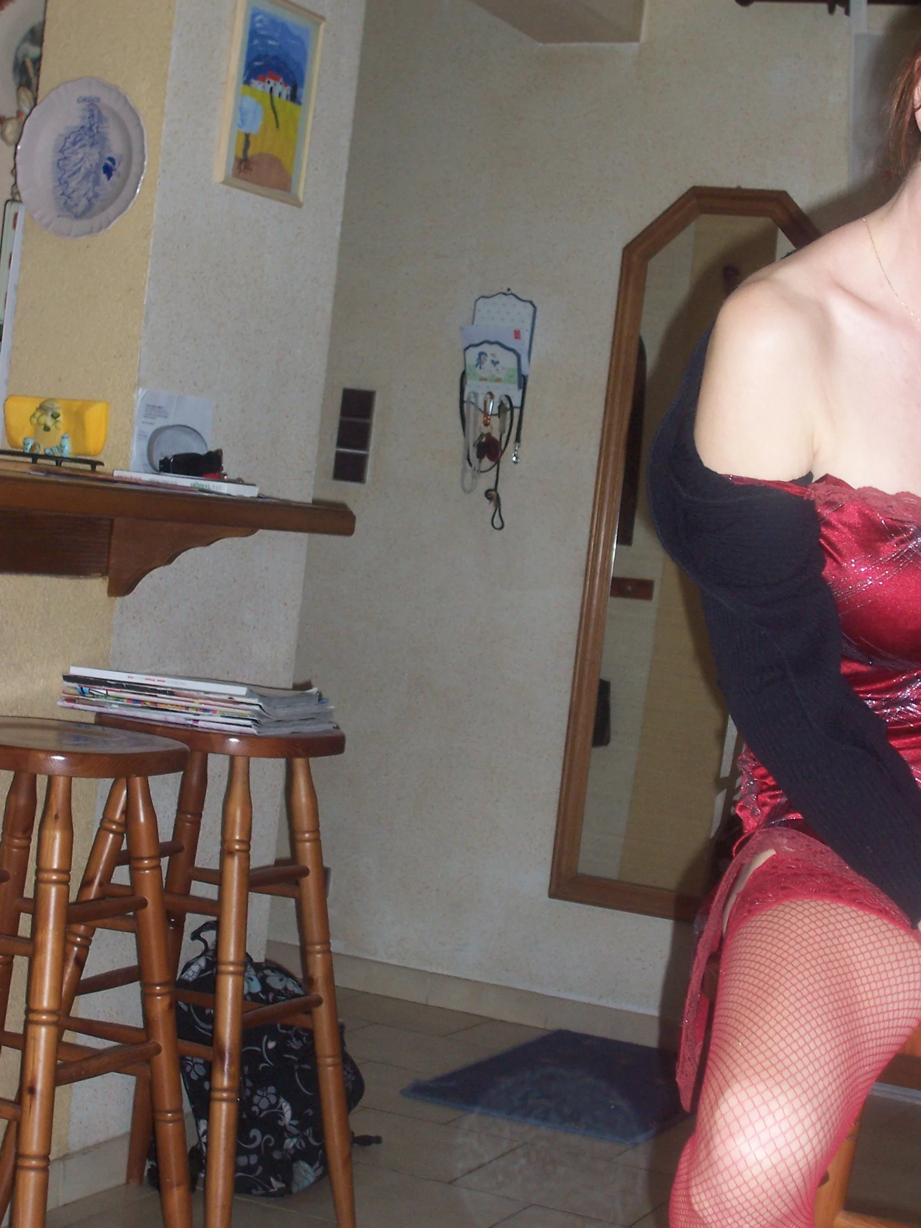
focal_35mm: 66
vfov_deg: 29.4
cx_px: 460
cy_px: 614
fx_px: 2341
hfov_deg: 22.3
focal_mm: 10.8
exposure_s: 1/90
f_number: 4
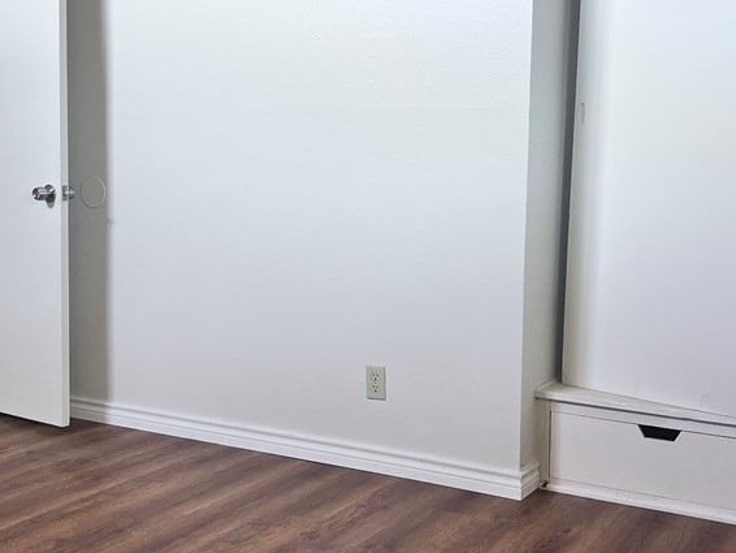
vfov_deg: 30.9
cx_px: 375
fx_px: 1000
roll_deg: +0.5
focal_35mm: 47
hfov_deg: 40.4
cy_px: 238
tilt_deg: -4.3
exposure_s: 1/120
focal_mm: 5.1
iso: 80
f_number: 1.6
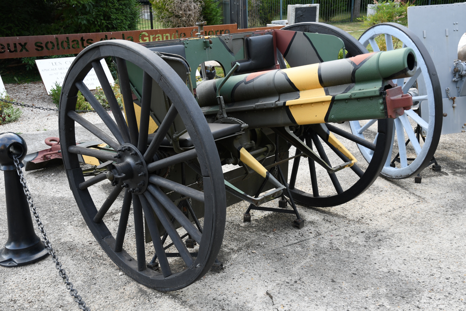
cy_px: 156
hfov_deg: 49.6
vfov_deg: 34.2
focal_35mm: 39
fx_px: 505
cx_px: 233
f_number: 4
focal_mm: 26
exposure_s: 1/60
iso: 125
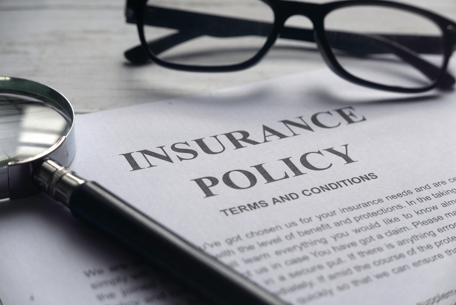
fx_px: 951
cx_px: 228
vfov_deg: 18.2
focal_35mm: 75
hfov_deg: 27.0
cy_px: 152
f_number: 4
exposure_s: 1/125
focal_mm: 34
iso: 200
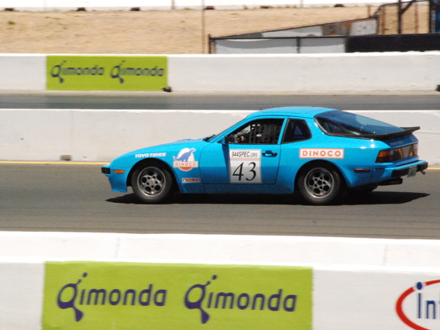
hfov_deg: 6.1
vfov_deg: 4.6
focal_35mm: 325
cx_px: 194
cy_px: 165
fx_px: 4131
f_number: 29
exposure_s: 1/800
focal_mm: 200
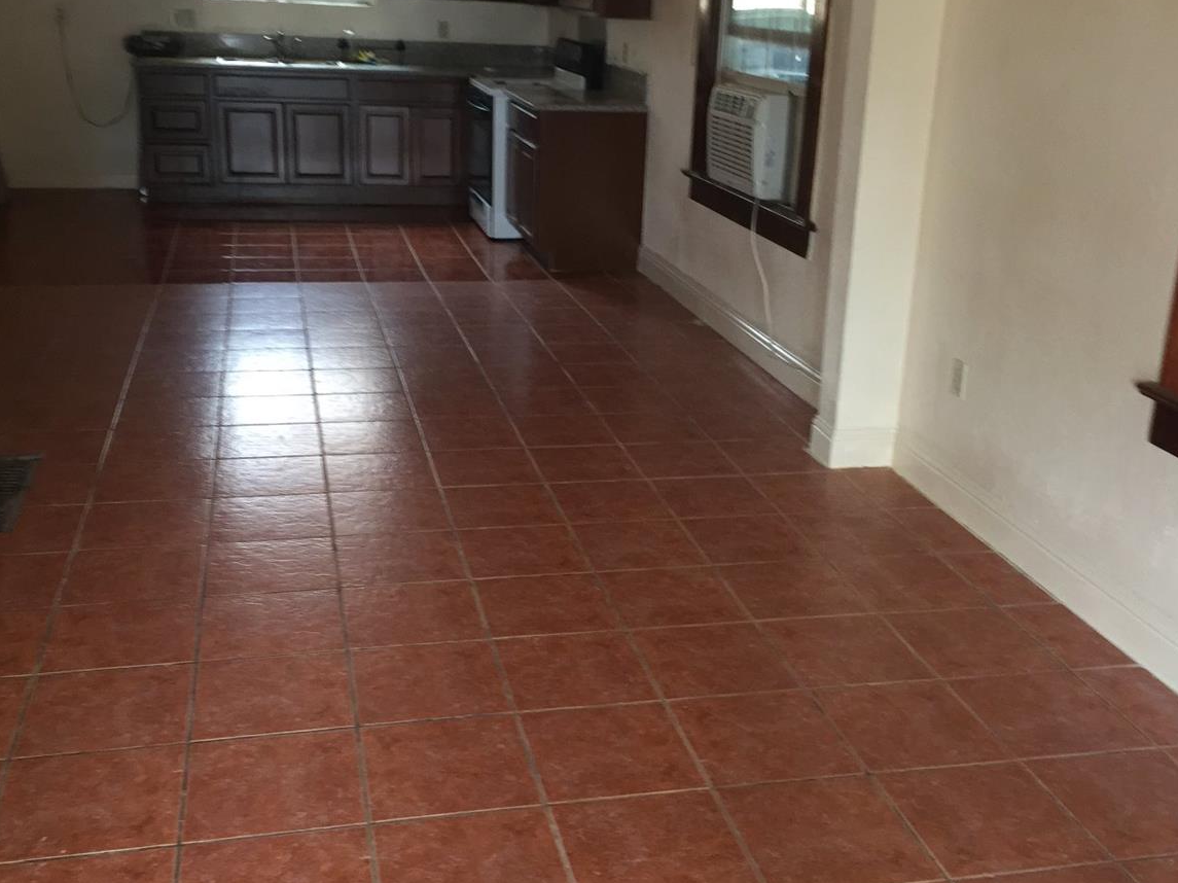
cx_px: 604
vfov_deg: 37.7
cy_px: 435
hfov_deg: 49.0
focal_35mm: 38
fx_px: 1293
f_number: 2.2
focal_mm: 4.15
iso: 160
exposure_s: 1/30
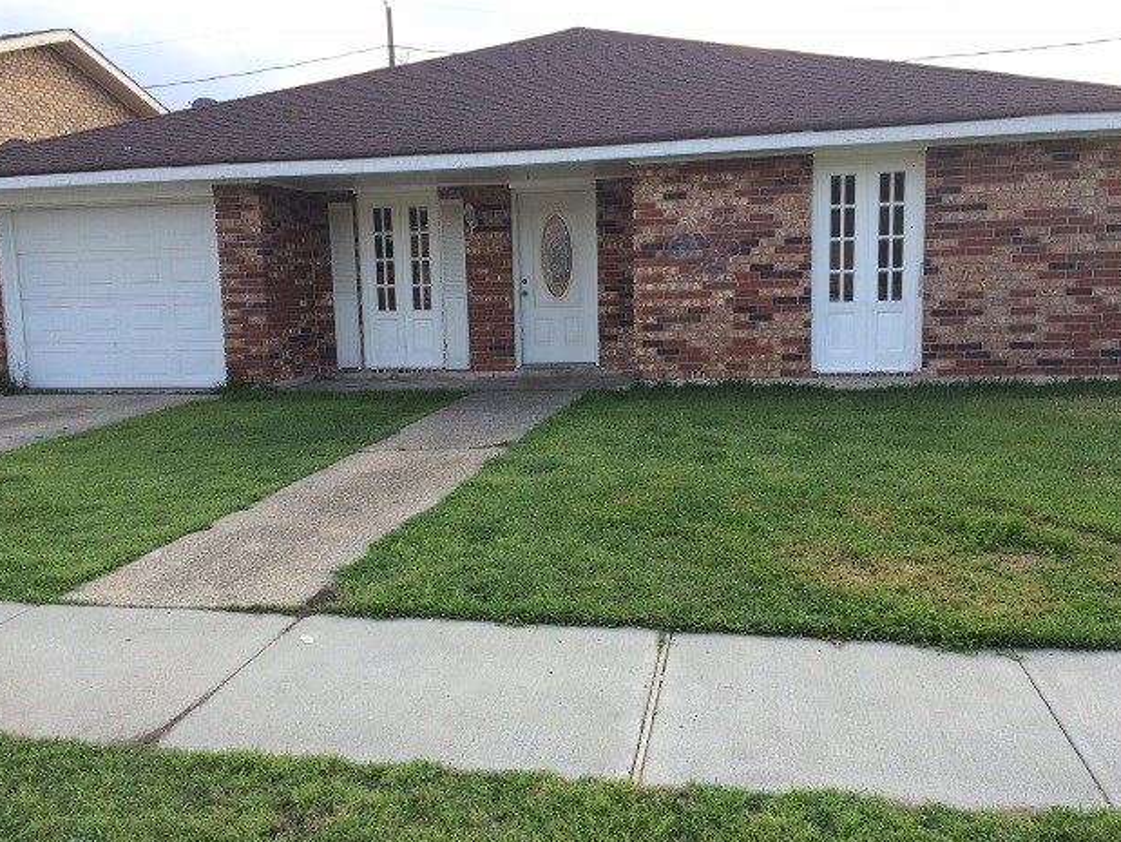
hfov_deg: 58.3
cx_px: 569
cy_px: 418
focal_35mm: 31
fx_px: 1004
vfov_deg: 45.5
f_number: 2.2
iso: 32
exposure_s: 1/373
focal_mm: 4.12
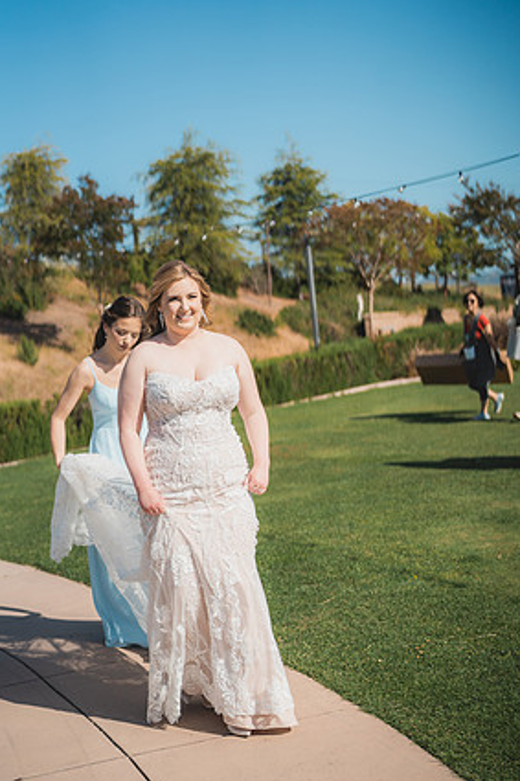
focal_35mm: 53
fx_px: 1149
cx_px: 255
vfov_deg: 37.5
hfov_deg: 25.5
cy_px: 397
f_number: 1.8
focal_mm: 50
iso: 125
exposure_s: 1/8000
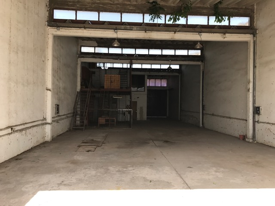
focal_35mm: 28
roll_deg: +0.1
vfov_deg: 49.7
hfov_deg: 63.4
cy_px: 103
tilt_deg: -0.2
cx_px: 138
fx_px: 222
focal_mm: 3.99
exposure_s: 1/493
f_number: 1.8
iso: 20
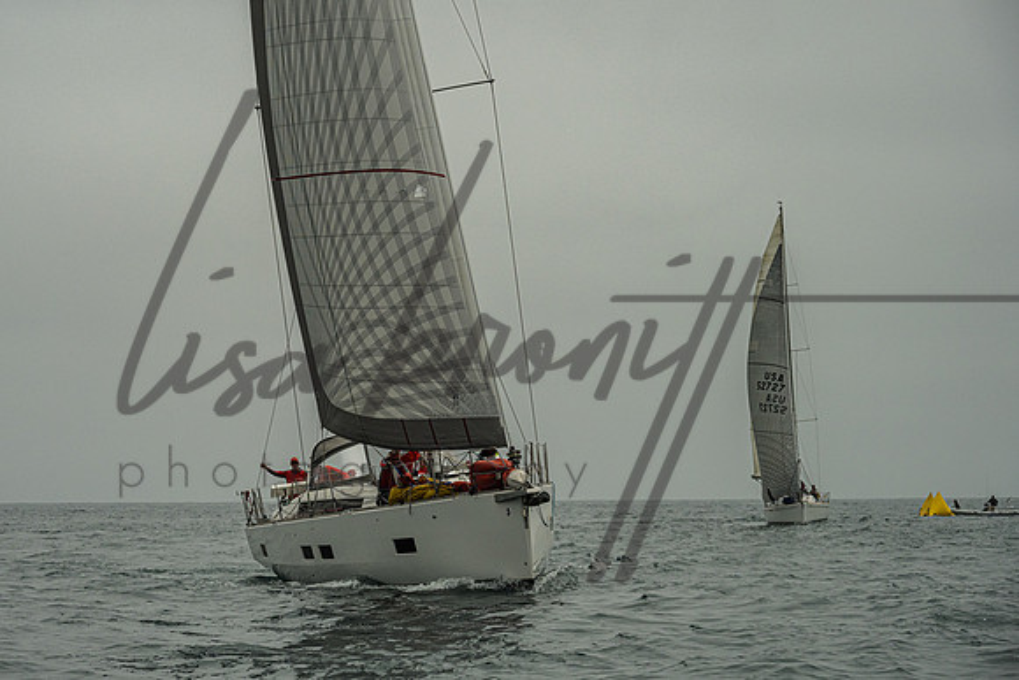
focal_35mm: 106
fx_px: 3010
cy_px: 322
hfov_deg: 19.2
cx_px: 396
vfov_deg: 12.9
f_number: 6.3
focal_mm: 86
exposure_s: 1/5000
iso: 400
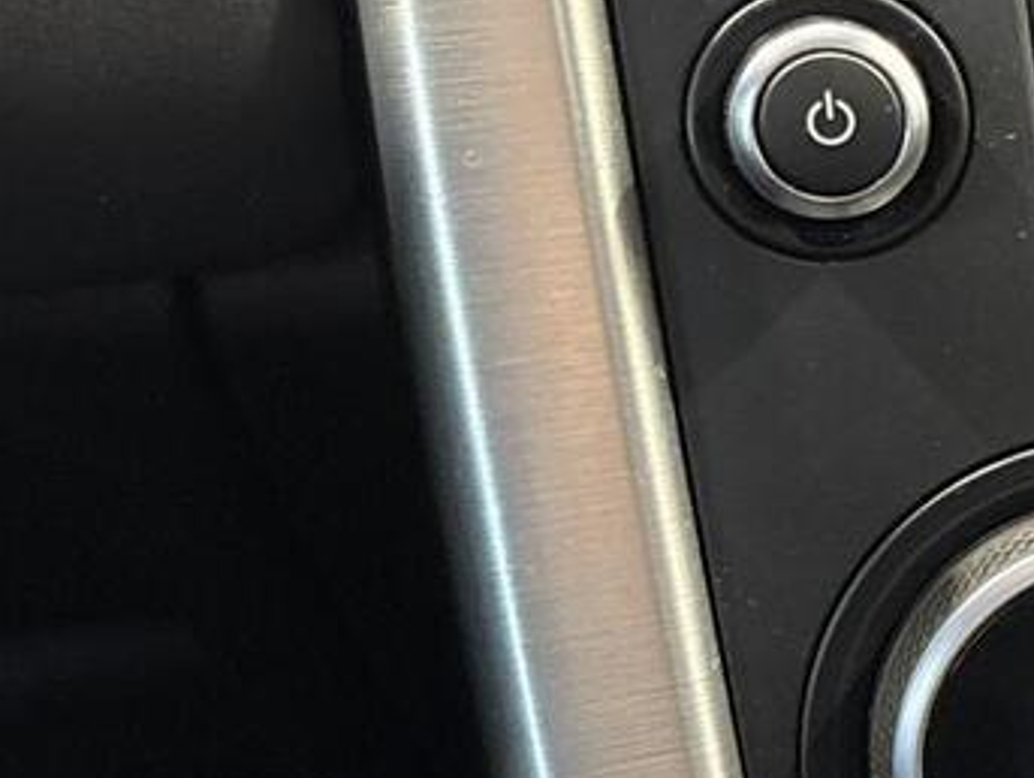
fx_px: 3259
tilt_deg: -31.1
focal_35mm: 109
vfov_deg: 13.6
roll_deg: -0.7
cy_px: 229
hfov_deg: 16.5
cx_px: 1543
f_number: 1.6
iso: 640
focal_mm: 5.96
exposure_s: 1/38
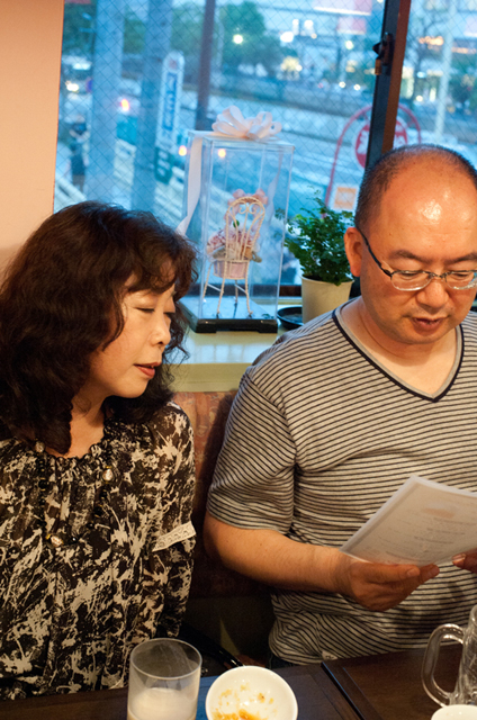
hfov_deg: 26.9
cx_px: 238
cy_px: 360
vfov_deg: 39.7
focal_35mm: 50
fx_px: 998
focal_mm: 50
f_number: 8
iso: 6400
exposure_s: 1/60
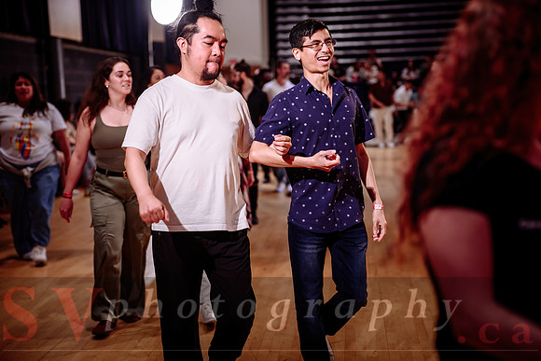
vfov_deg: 24.2
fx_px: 842
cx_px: 270
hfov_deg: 35.6
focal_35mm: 56
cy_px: 180
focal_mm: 56
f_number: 2
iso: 1250
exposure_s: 1/250
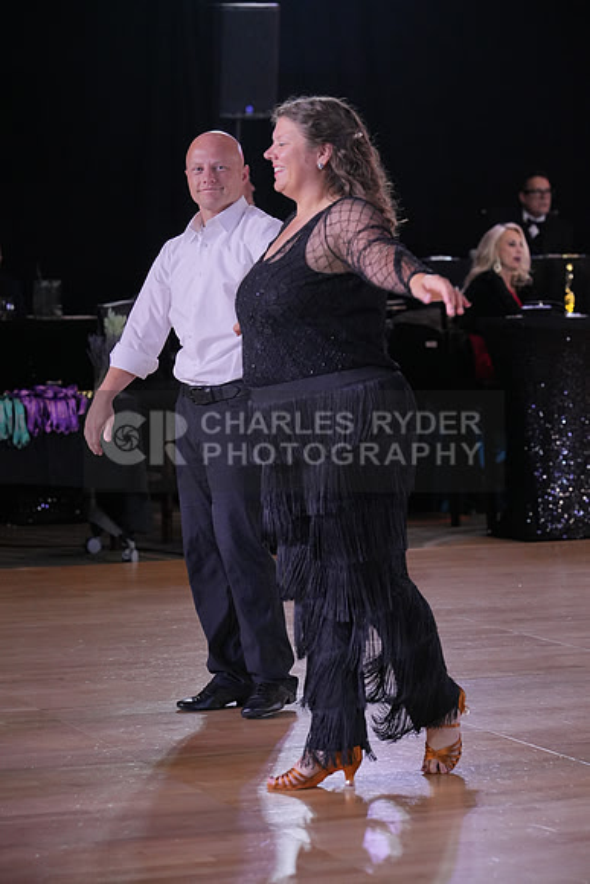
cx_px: 295
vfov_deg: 17.6
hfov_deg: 11.8
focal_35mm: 116
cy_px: 442
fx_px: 2850
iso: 3200
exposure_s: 1/500
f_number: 4.5
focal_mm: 116
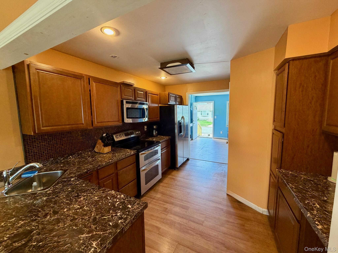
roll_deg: +1.4
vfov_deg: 85.7
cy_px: 126
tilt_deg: -5.4
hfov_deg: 102.1
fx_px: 137
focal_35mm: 14
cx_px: 169
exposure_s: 1/60
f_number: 2.2
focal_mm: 2.22
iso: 250
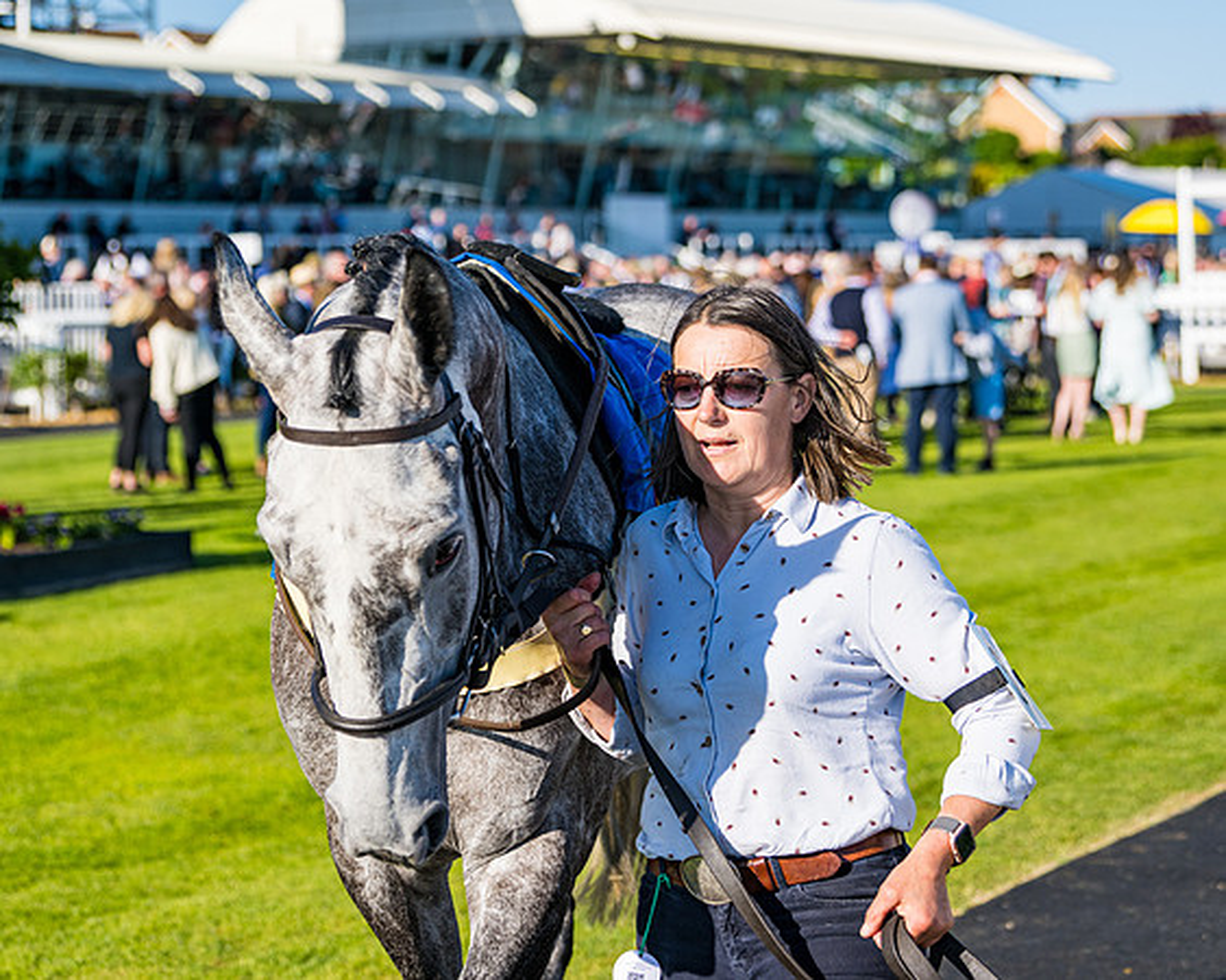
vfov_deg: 17.4
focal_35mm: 88
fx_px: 3203
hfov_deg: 21.7
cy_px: 449
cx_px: 640
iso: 200
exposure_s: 1/2000
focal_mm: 70
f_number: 4
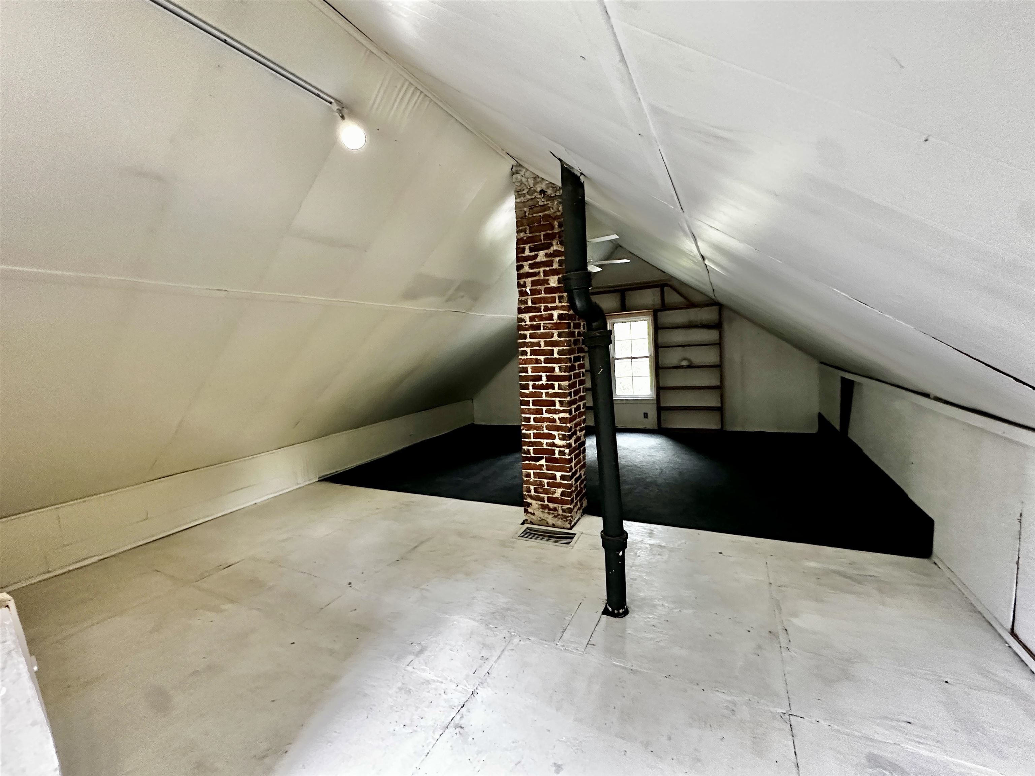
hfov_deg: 102.1
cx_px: 518
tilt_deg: -4.3
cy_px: 388
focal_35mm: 14
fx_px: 419
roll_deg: +4.4
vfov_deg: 85.7
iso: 1000
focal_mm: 2.22
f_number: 2.2
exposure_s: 1/60
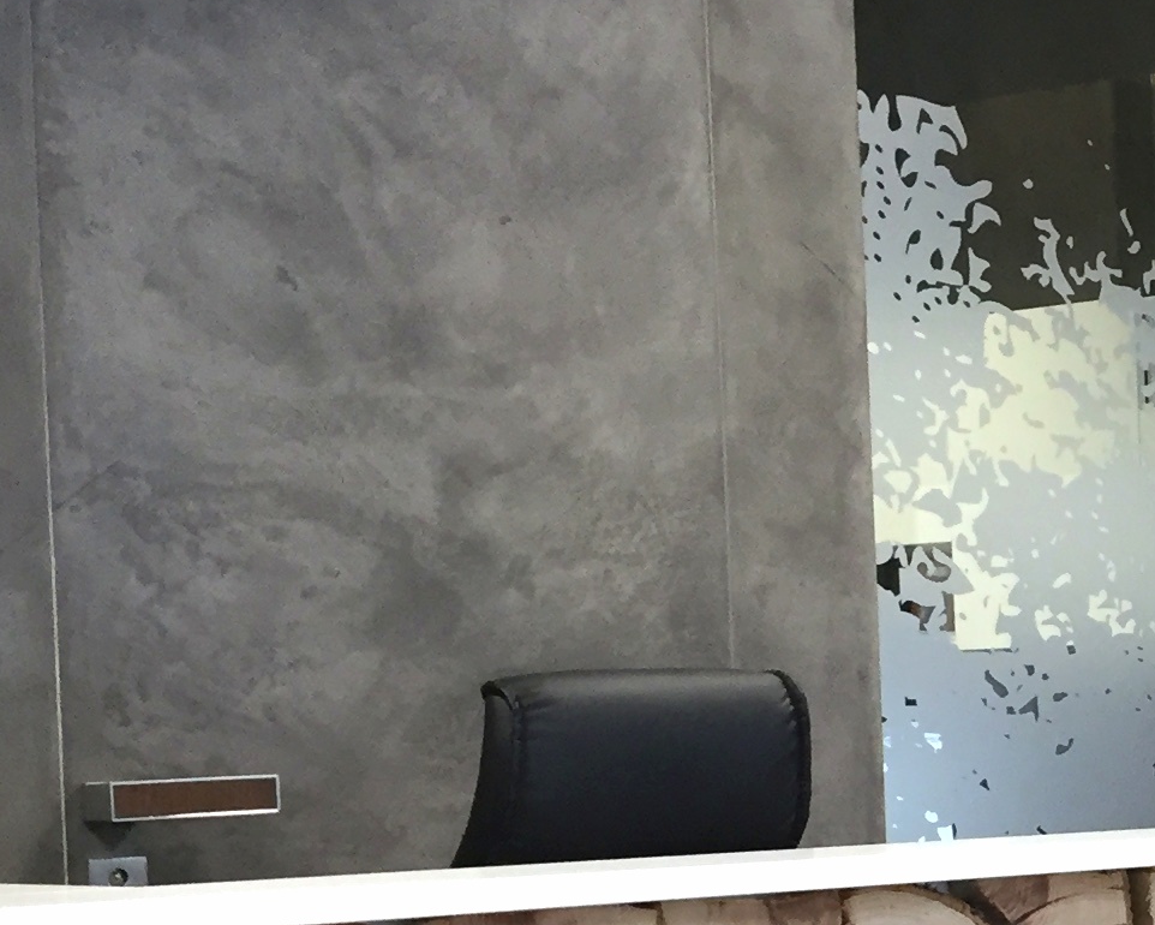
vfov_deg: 15.9
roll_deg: +0.4
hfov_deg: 17.3
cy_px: 801
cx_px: 1892
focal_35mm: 96
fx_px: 3282
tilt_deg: -1.0
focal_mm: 4.15
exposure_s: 1/33
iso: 64
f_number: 2.2
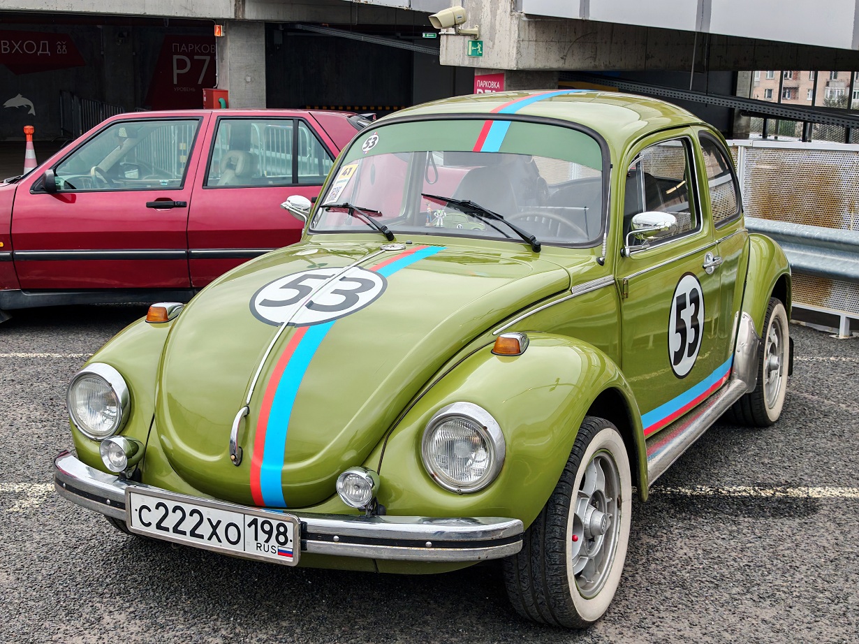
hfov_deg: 38.9
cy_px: 322
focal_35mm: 49
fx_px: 1216
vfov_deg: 29.7
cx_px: 430
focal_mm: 6.83
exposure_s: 1/380
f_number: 2
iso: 50
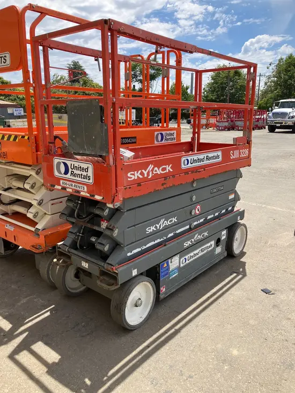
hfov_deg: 49.8
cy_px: 196
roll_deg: -0.4
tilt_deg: -15.3
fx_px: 318
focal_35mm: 28
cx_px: 148
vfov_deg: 63.4
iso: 32
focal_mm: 3.99
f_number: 1.8
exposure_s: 1/1429
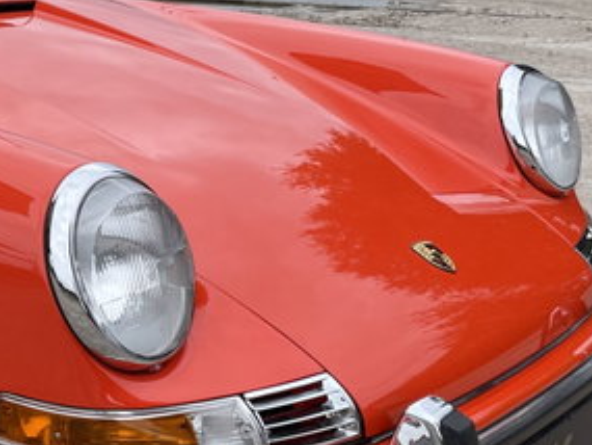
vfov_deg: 21.0
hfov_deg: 25.9
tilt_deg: -14.6
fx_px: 1198
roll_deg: +0.3
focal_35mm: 70
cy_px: 198
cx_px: -39
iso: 32
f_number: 1.6
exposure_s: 1/764
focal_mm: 4.2
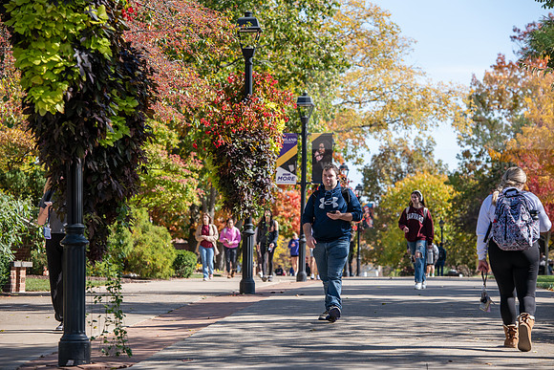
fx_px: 2001
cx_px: 277
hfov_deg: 15.8
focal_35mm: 130
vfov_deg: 10.6
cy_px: 185
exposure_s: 1/500
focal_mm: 130
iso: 160
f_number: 5.6
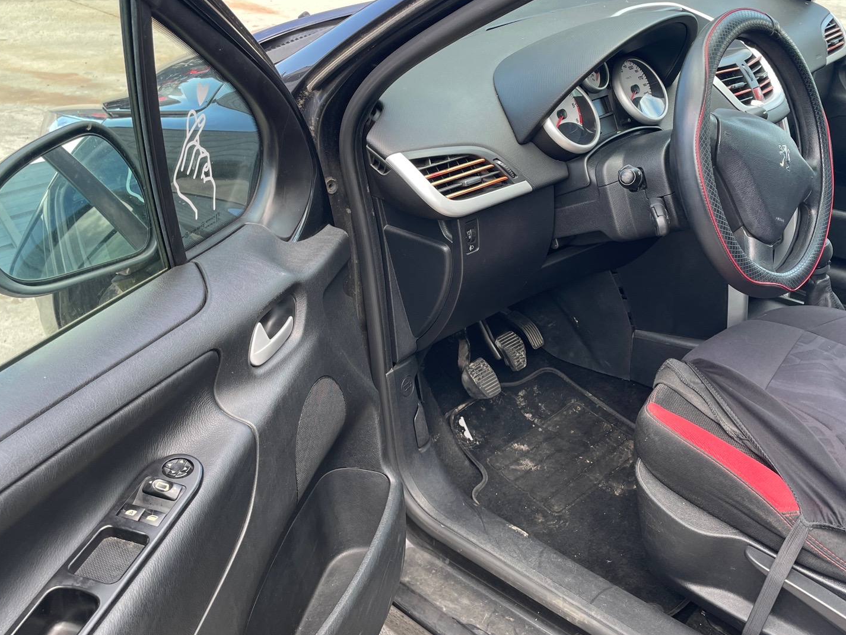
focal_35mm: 35
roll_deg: -4.7
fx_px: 856
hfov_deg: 52.4
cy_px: 330
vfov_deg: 40.7
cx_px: 485
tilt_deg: -33.2
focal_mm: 4.2
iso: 40
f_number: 1.6
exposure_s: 1/121
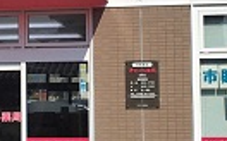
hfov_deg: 17.5
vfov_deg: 11.6
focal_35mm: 112
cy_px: 24
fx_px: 692
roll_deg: -0.8
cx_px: -64
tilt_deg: +2.0
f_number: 2.2
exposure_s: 1/4525
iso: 25
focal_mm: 4.15
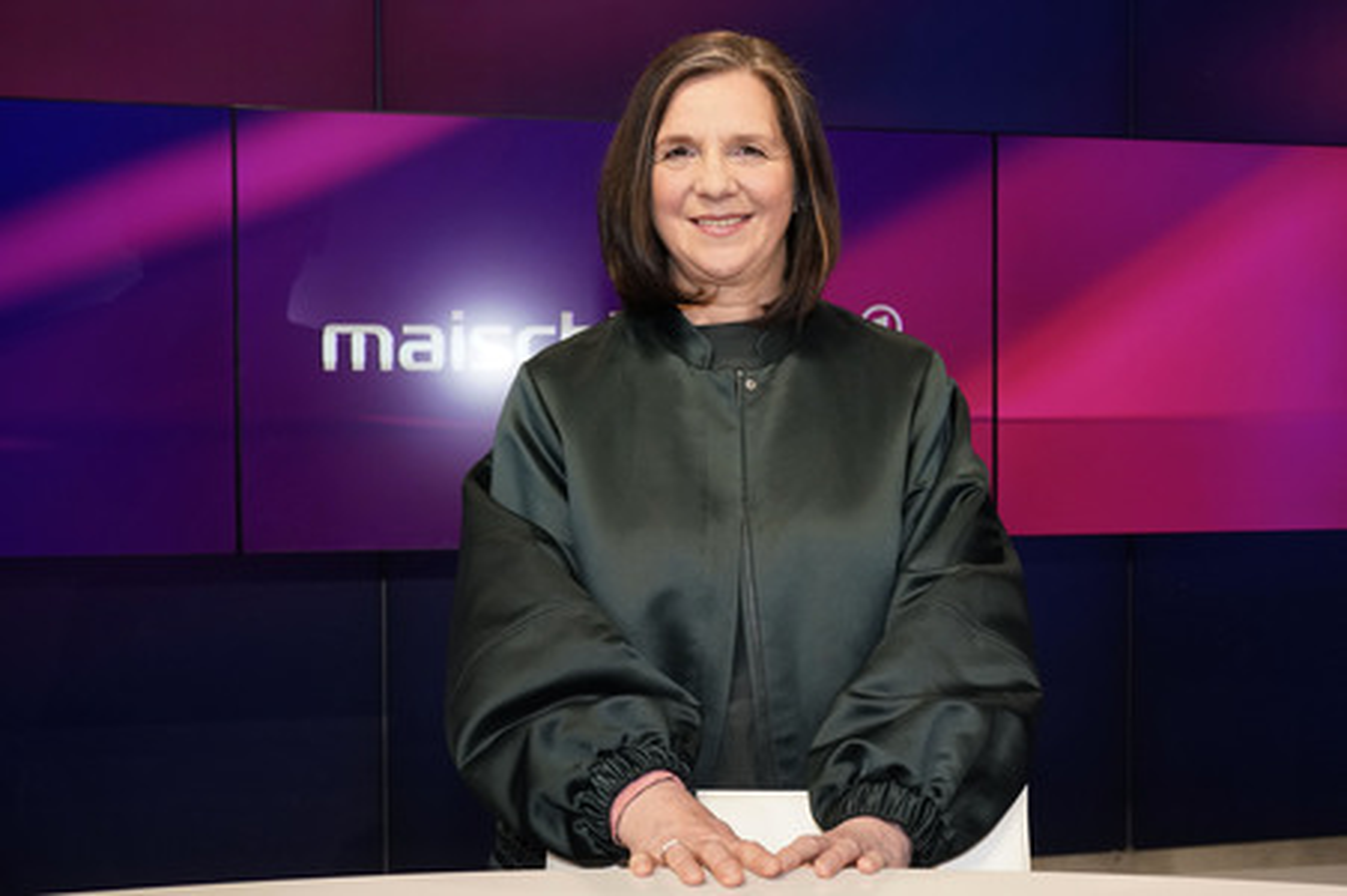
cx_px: 674
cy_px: 448
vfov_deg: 42.3
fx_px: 1159
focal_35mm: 31
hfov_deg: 60.3
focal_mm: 31
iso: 2000
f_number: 5
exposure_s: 1/125
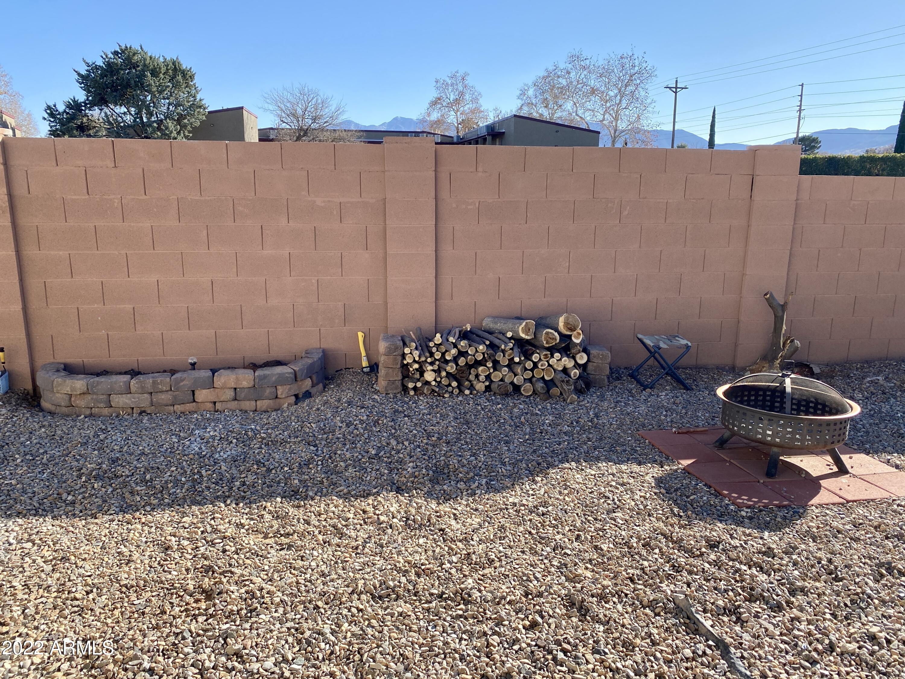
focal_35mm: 26
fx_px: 680
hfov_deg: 67.3
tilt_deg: -13.5
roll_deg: -0.6
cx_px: 452
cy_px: 340
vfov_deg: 53.1
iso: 32
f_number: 1.8
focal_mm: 4.25
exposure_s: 1/1218
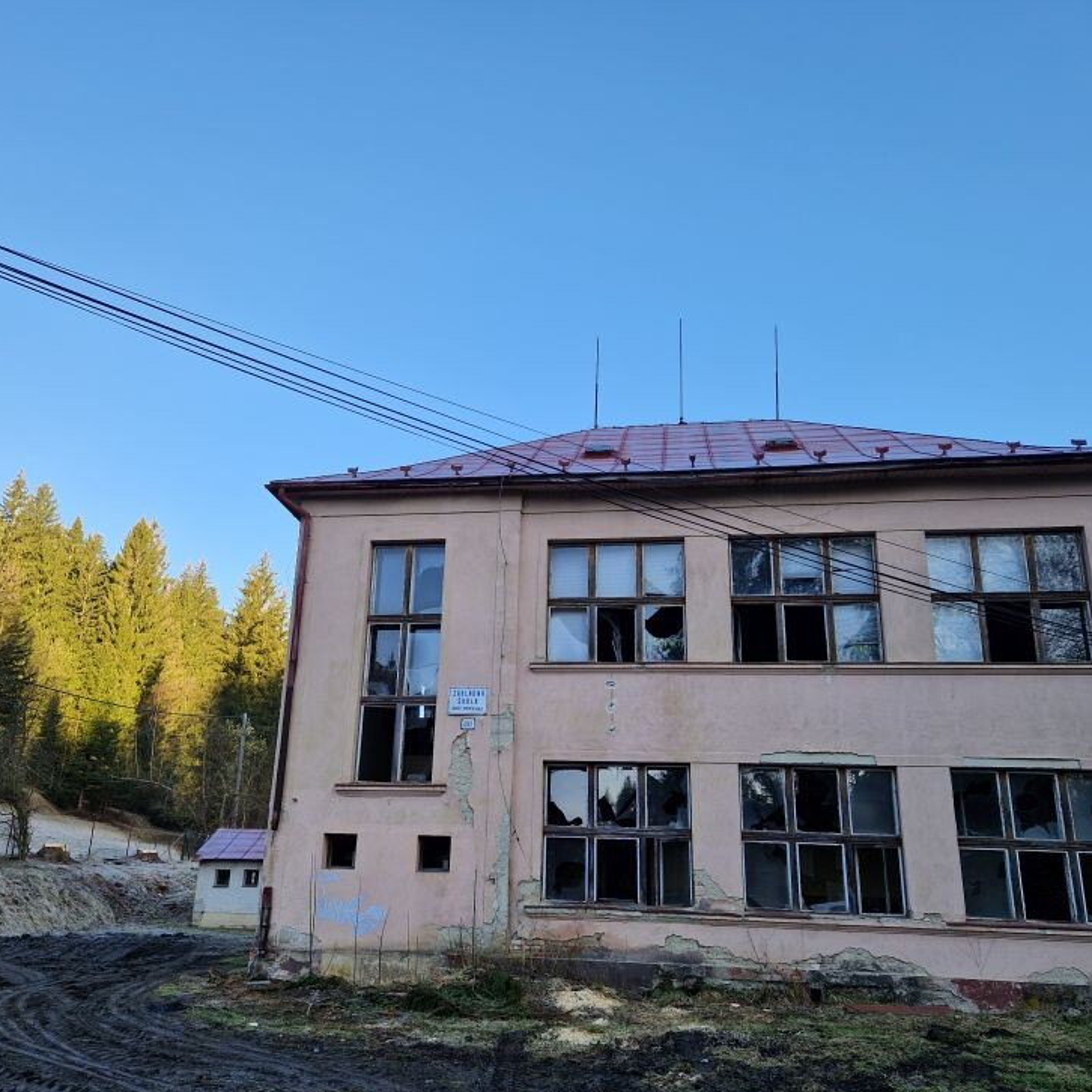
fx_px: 999
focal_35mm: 28
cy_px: 560
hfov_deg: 57.3
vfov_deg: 57.3
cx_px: 526
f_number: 1.8
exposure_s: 1/359
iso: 50
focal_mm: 5.4
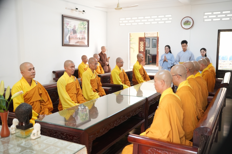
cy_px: 77
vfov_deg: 37.9
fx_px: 226
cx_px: 116
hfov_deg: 54.4
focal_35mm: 35
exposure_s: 1/200
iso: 1600
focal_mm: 35
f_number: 2.5
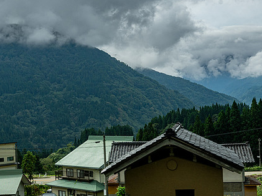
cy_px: 96
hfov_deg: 31.7
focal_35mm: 61
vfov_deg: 24.0
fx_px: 461
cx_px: 119
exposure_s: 1/400
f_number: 8
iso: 400
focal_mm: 32
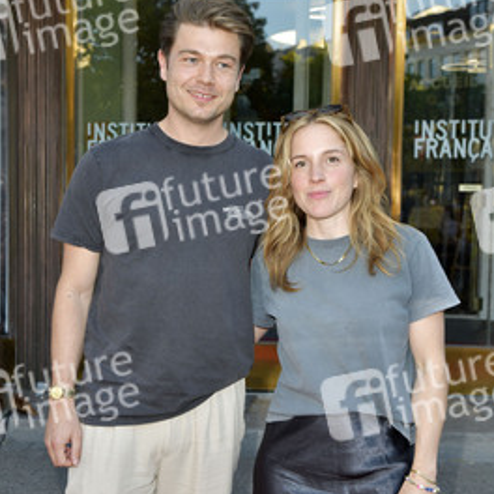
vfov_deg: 29.5
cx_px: 247
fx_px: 936
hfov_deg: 29.6
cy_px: 303
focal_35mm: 58
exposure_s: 1/200
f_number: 6.3
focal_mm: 45
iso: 640
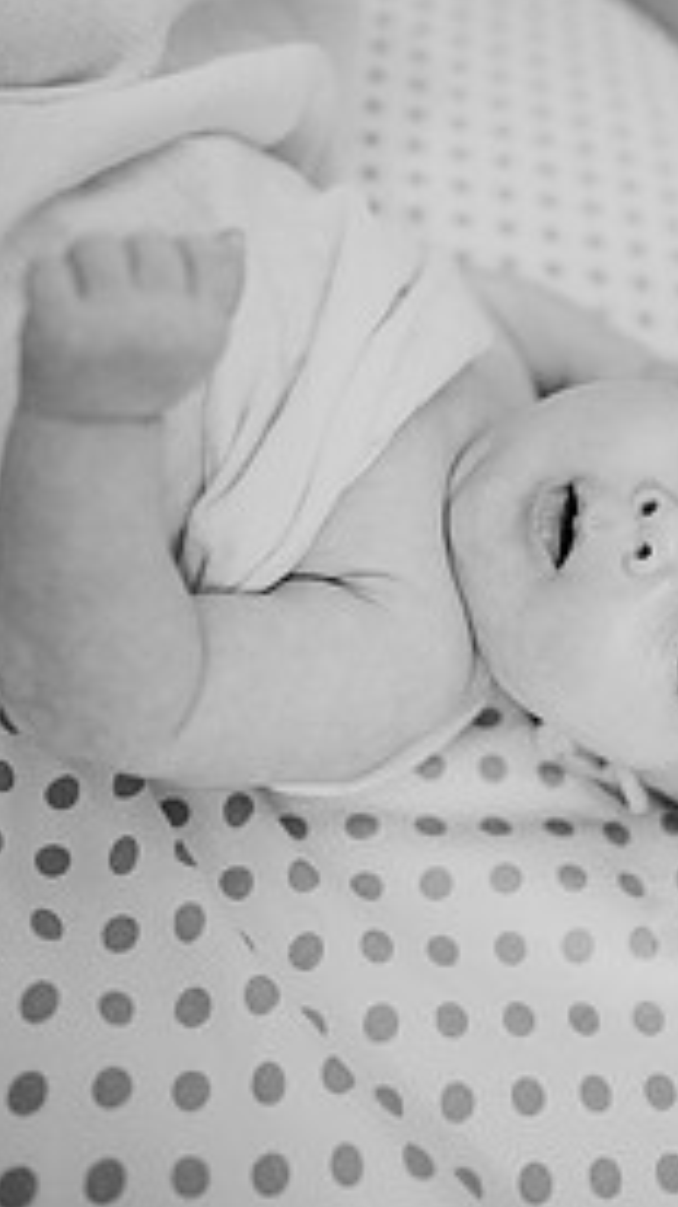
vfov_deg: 49.3
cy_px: 516
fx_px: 1312
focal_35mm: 41
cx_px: 556
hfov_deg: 28.3
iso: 640
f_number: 2
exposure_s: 1/320
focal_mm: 24
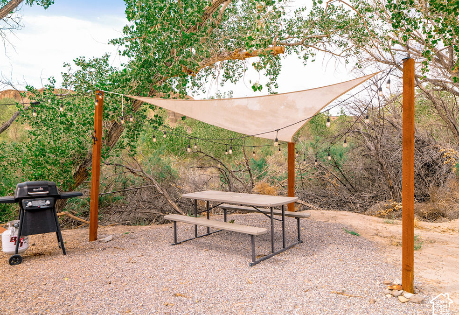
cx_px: 225
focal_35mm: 27
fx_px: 347
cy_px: 155
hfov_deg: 66.9
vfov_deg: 48.8
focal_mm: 24
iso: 320
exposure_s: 1/125
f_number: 2.8
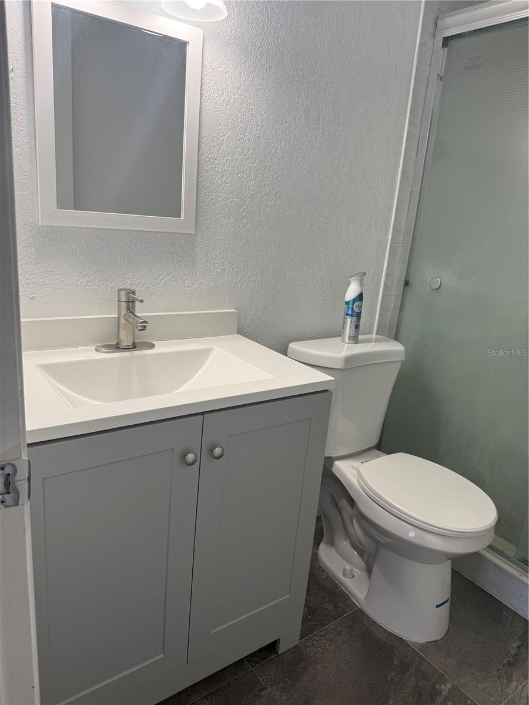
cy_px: 352
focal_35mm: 24
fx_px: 489
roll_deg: -5.9
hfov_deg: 56.8
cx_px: 264
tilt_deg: -15.7
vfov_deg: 71.6
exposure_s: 1/120
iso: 80
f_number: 1.78
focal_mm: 6.76
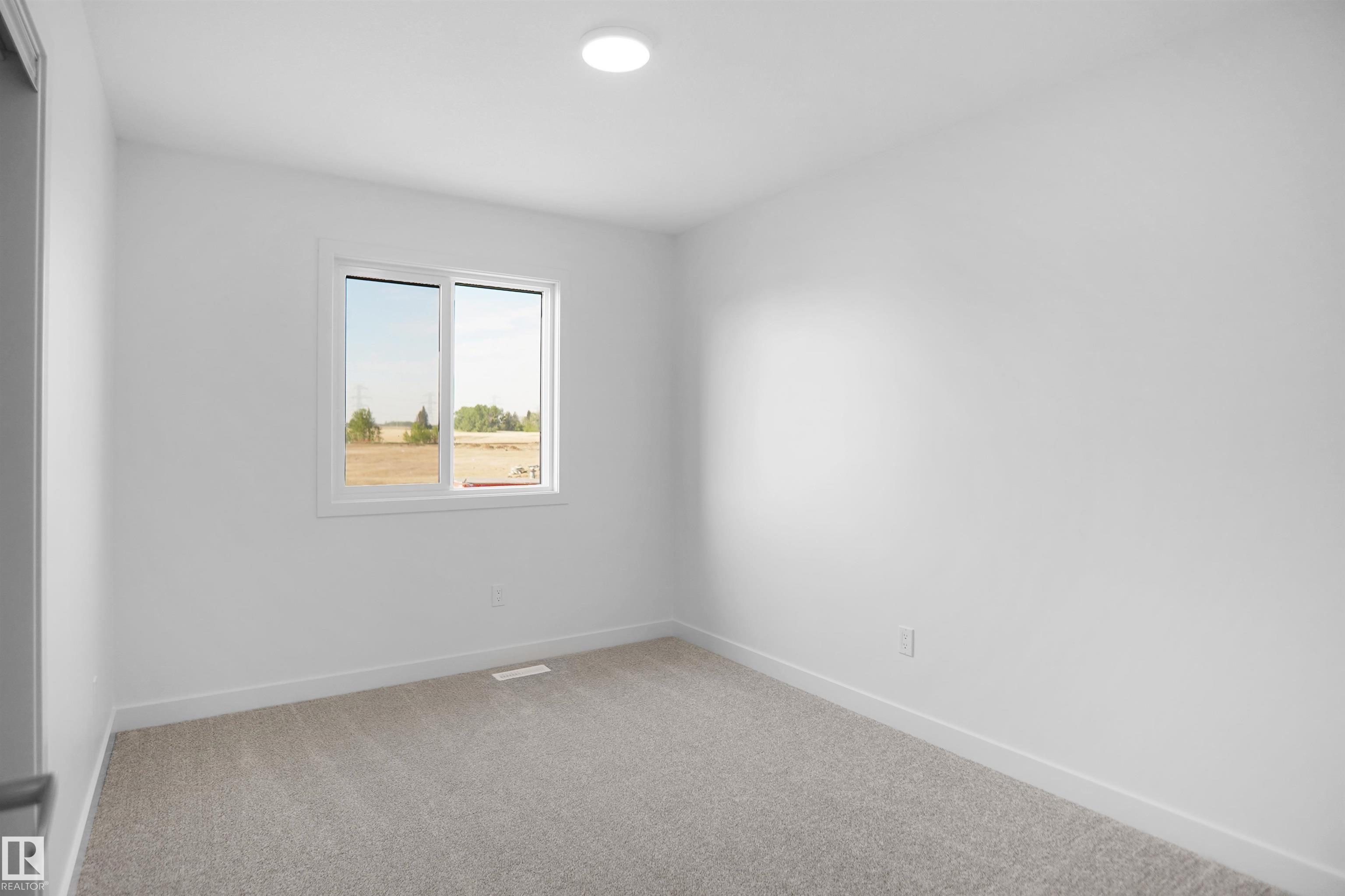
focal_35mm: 18
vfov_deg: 67.3
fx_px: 672
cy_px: 448
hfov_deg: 90.0
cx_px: 672
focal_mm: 12
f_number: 2
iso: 100
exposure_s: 1/40
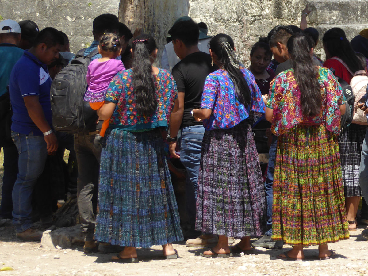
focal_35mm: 135
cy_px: 138
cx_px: 184
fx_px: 1435
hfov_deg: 14.6
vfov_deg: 11.0
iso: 100
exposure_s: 1/250
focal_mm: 24.2
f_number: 5.3
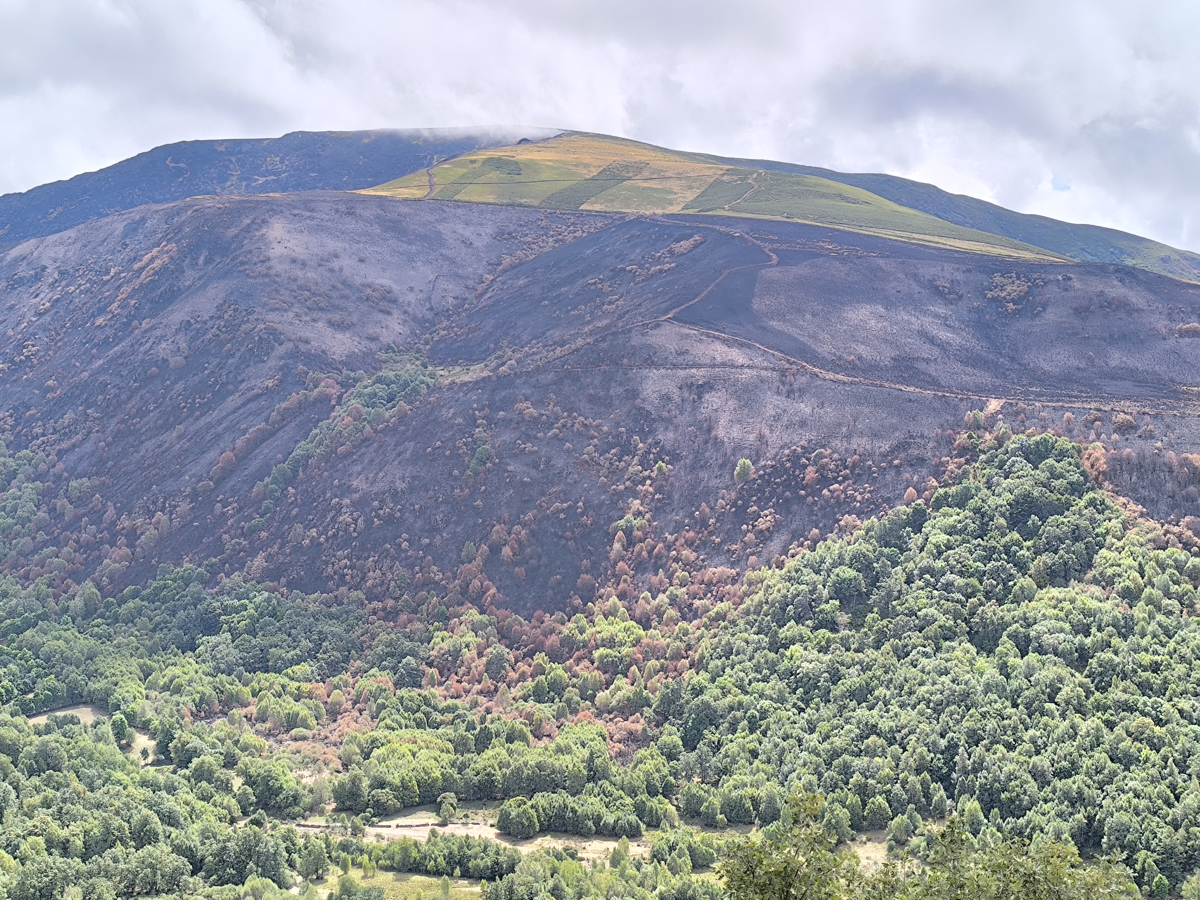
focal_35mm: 46
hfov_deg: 41.2
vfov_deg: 31.5
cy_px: 450
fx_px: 1595
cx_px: 600
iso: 50
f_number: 1.65
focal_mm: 6.14
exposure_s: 1/711
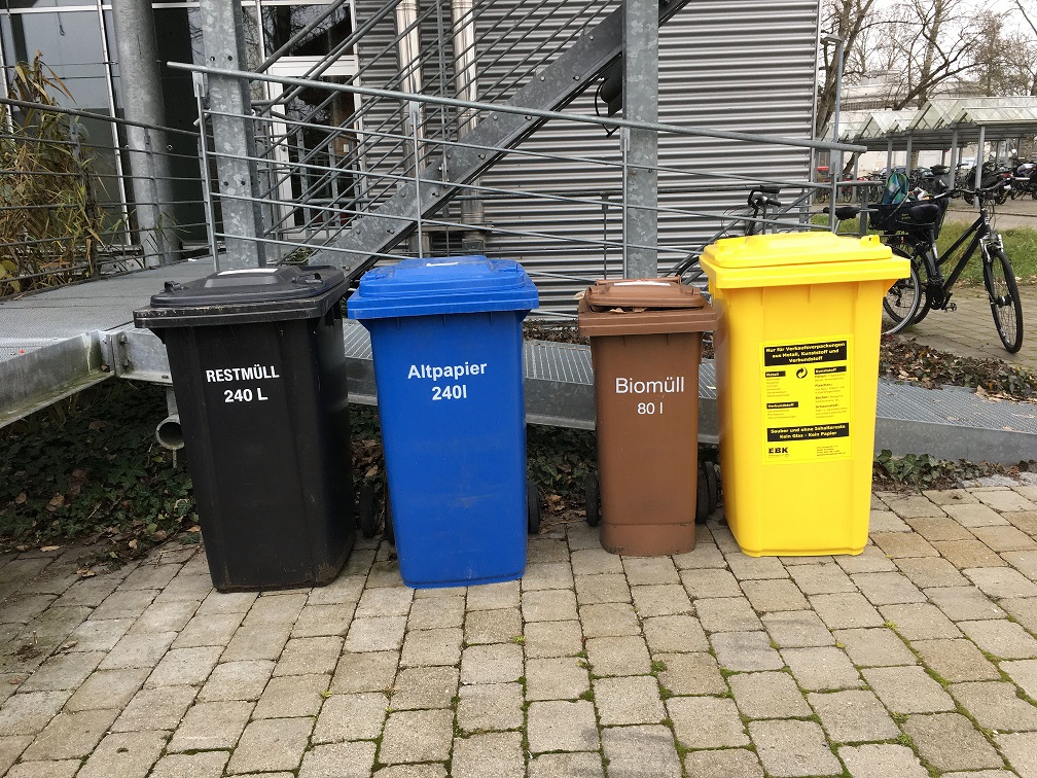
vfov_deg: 48.2
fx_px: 869
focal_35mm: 29
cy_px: 389
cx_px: 518
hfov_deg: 61.7
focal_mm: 4.15
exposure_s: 1/100
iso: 40
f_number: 2.2
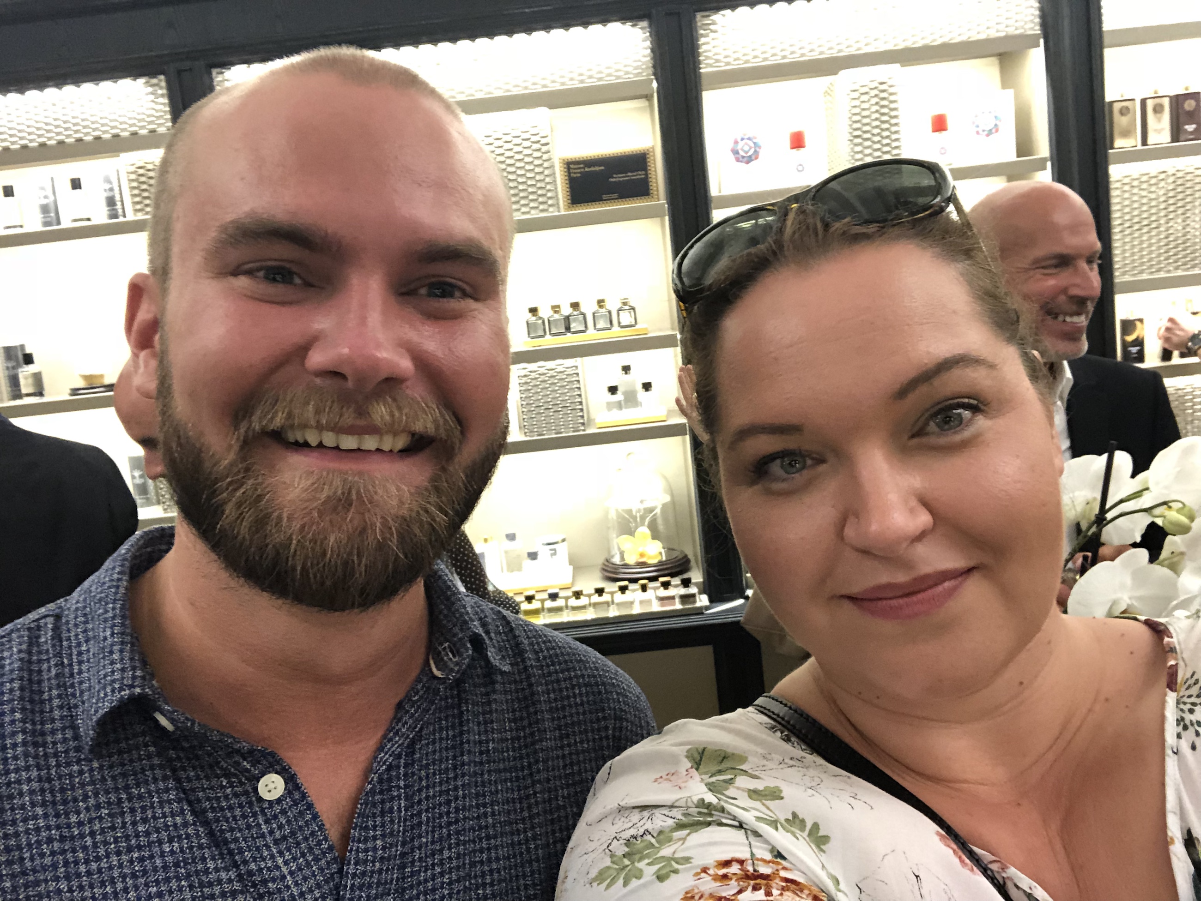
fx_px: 1111
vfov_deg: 44.2
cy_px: 450
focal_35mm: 32
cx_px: 600
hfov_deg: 56.8
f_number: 2.2
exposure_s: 1/50
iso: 320
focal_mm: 2.87
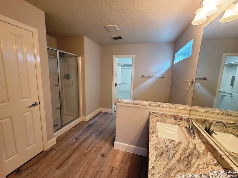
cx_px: 119
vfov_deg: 89.9
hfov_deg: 106.2
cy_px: 89
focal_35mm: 13
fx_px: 89
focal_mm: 2.2
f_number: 2.2
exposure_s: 1/59
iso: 160
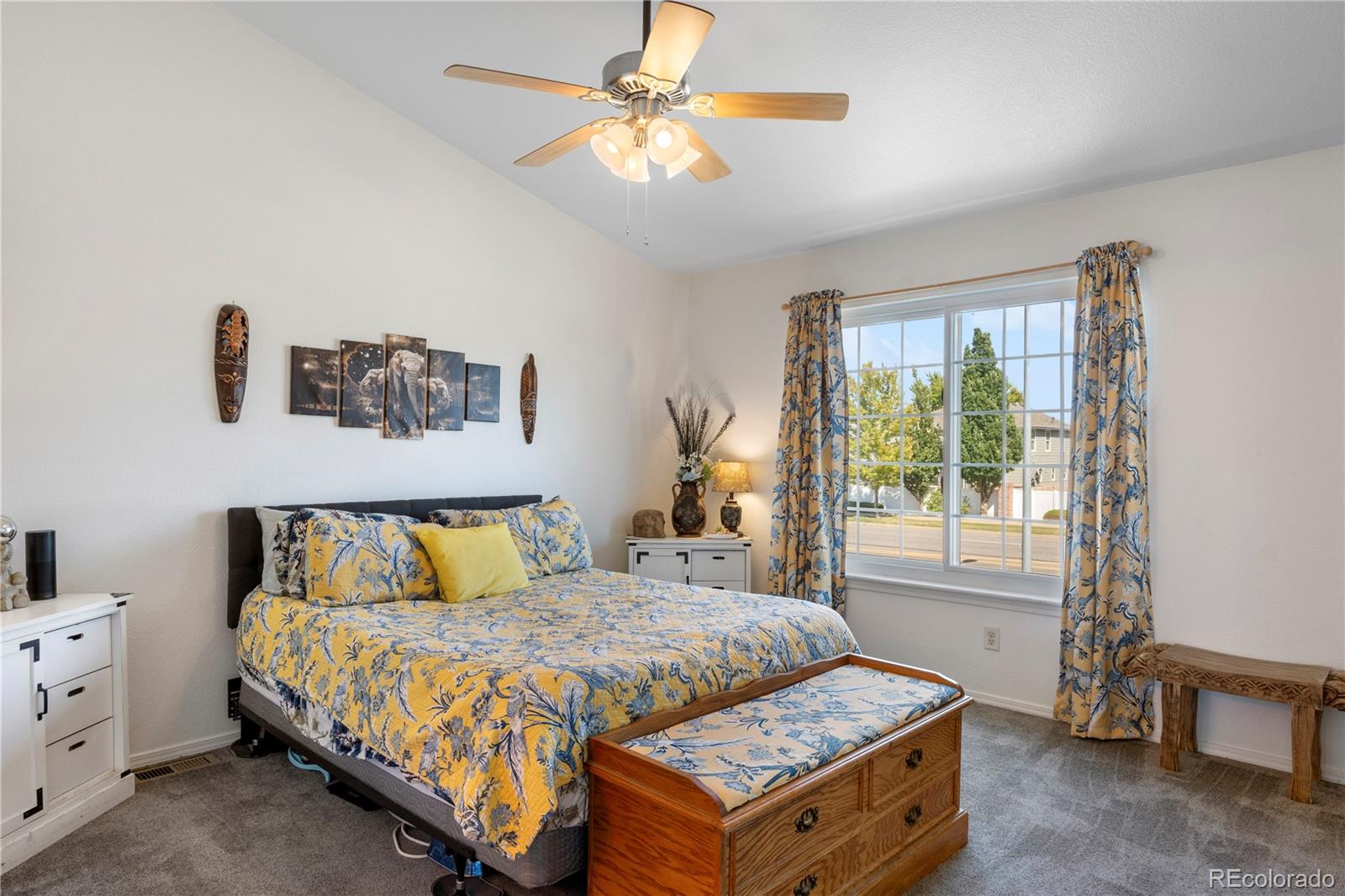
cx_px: 672
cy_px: 448
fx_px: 812
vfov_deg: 57.8
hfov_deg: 79.2
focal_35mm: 22
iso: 400
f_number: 9
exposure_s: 1/20
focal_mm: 14.5
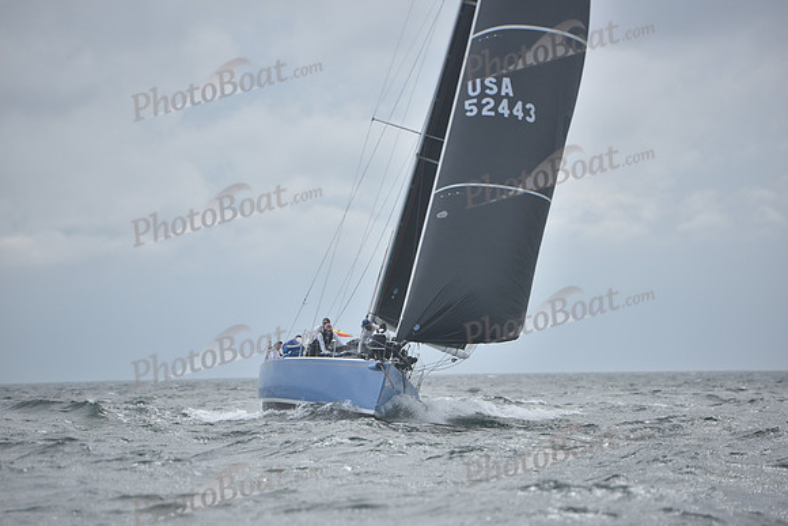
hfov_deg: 10.3
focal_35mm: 200
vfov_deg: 6.9
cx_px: 394
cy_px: 263
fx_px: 4379
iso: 200
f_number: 3.5
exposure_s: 1/3200
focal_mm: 200
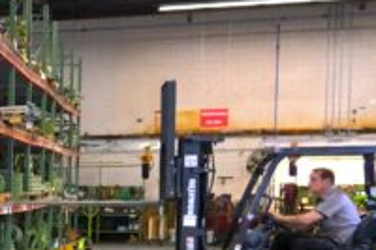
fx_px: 1231
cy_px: 255
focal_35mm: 118
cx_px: -472
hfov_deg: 13.6
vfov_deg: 11.5
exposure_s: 1/100
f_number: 3.5
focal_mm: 15
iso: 1250
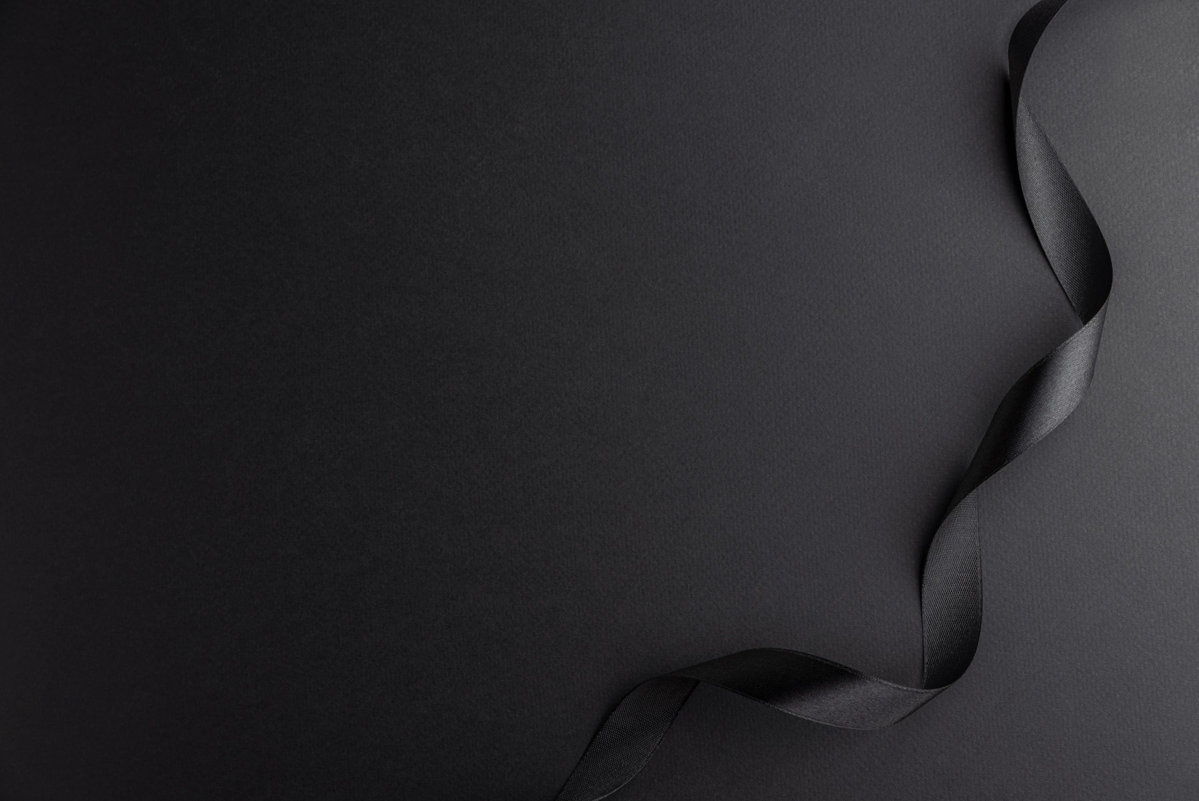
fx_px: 2332
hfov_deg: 28.8
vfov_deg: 19.5
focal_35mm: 70
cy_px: 400
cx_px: 600
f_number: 8
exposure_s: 1/100
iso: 100
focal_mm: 70
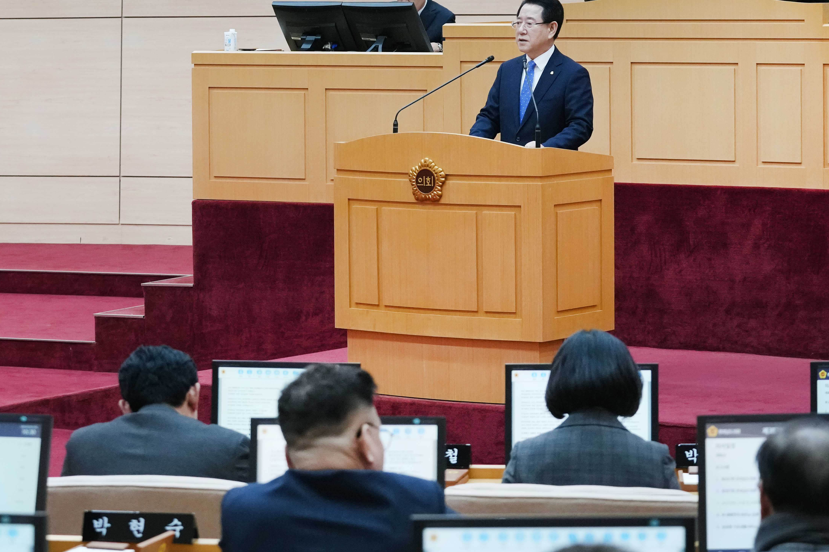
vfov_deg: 9.6
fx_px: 3270
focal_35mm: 142
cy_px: 12
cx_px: 356
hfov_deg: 14.4
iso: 3200
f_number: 4.5
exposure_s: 1/250
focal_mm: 72
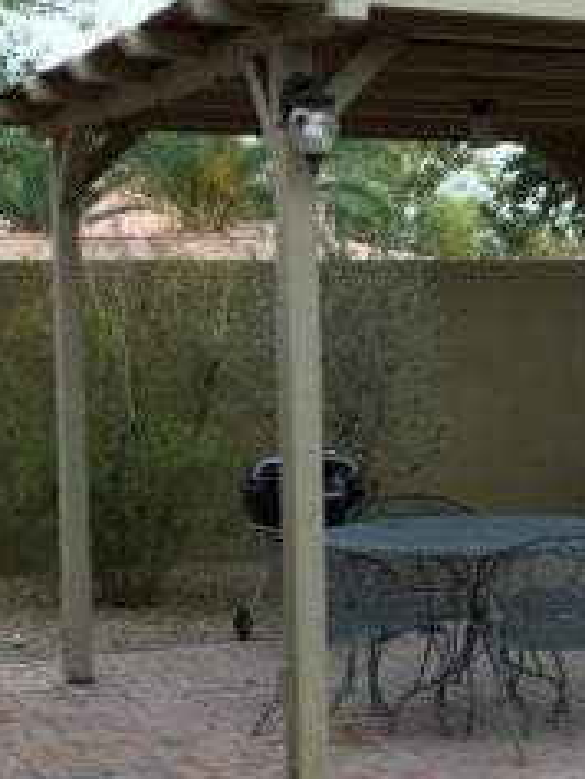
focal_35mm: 94
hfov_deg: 15.0
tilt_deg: -2.8
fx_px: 2116
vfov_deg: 20.9
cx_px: 756
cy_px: 414
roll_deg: -0.1
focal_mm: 4.15
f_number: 2.2
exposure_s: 1/60
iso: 25
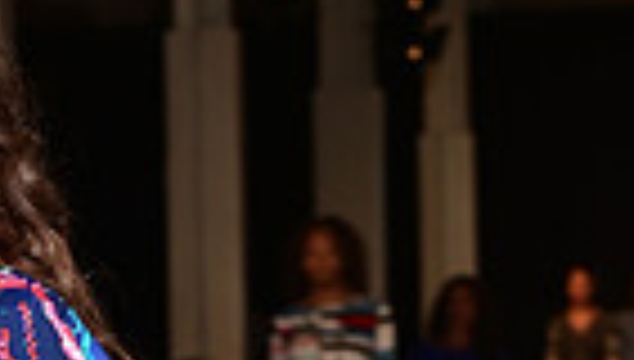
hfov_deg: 6.4
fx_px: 5644
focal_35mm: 335
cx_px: -175
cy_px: 1166
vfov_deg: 3.5
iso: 1000
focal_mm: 78
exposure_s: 1/160
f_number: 6.3
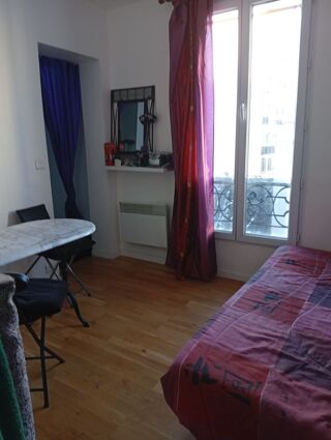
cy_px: 220
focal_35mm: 27
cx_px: 166
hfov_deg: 51.5
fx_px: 343
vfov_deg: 65.2
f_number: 1.8
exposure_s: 1/33.3
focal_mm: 3.98
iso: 226
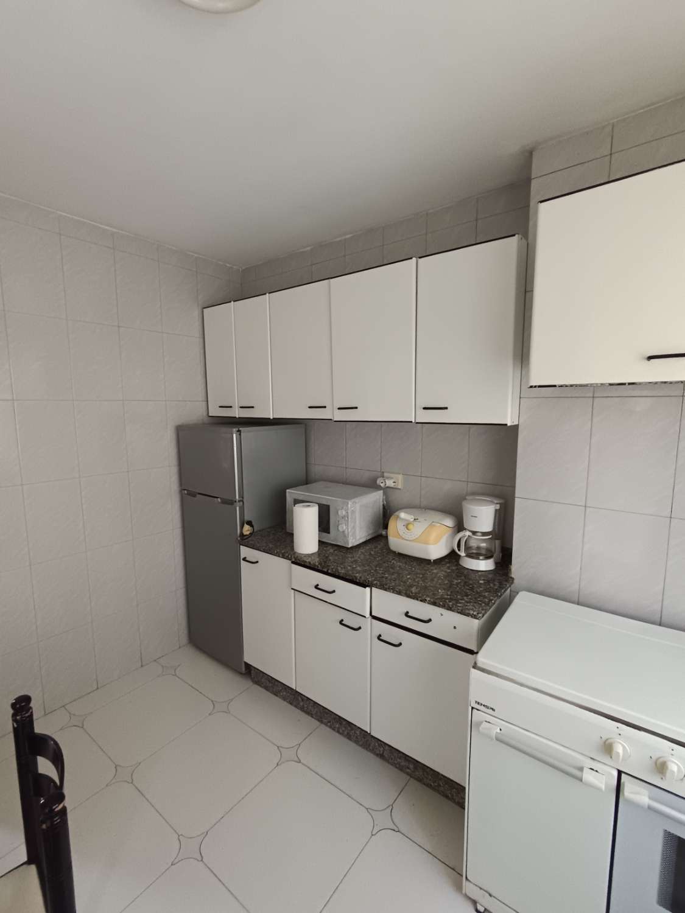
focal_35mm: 15
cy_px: 456
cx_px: 342
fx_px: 396
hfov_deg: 81.7
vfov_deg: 98.2
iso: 390
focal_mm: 1.65
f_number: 2.2
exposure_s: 1/33.3
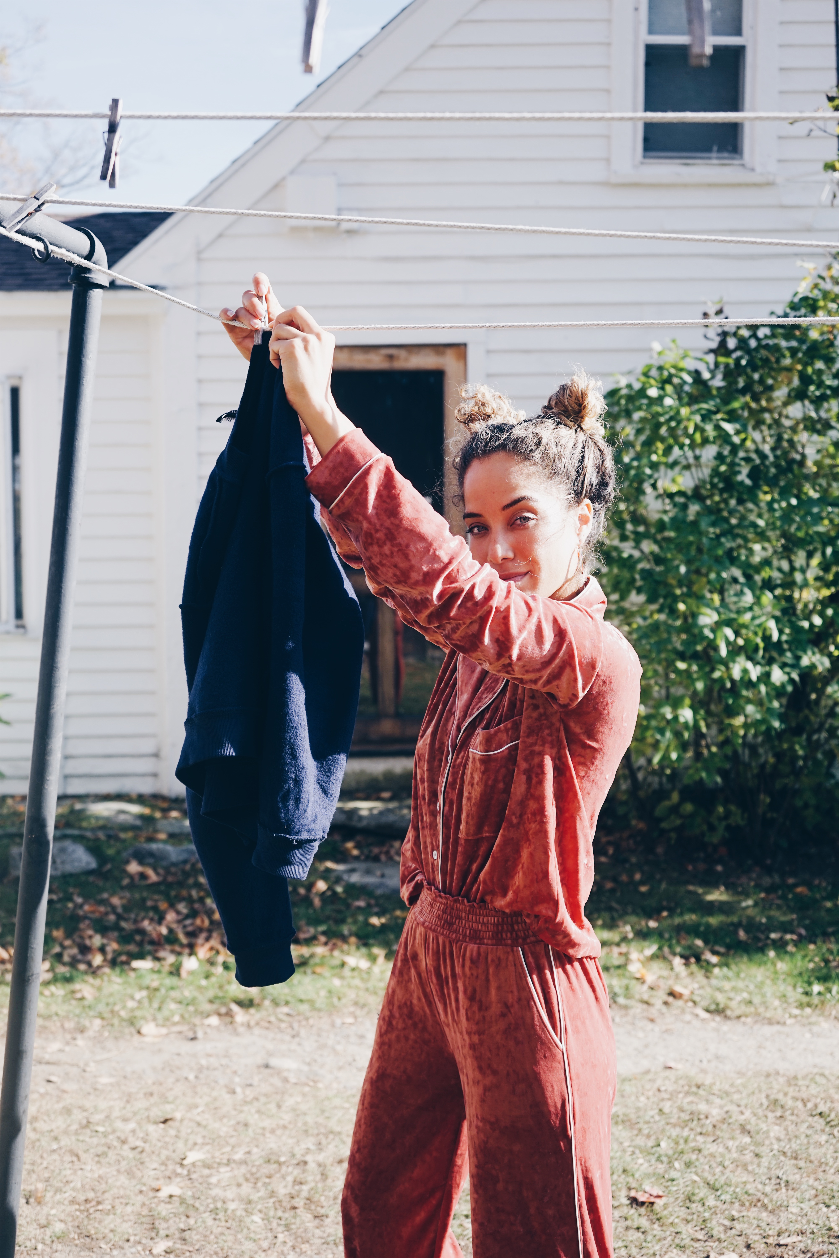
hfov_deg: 32.6
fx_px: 1433
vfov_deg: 47.4
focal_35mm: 41
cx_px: 420
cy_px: 629
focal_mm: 41
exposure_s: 1/400
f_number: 4.5
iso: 100
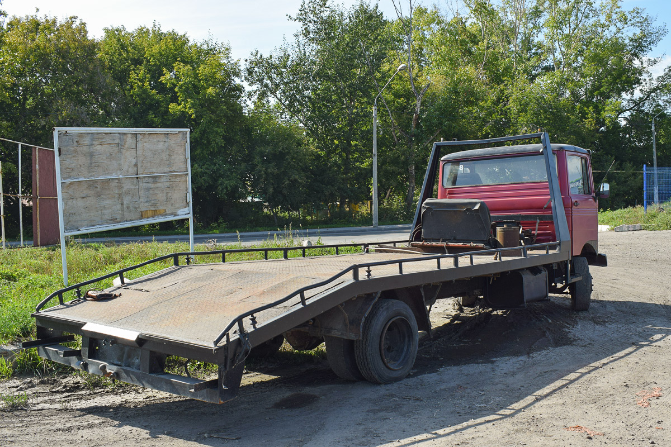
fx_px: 615
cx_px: 336
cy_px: 224
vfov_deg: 40.0
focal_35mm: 33
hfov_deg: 57.2
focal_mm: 22
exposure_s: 1/320
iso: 200
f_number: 9
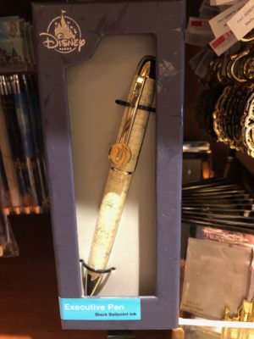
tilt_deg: -19.6
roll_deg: -0.7
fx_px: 274
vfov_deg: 63.4
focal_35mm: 28
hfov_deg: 49.7
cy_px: 170
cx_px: 127
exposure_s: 1/5
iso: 80
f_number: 1.8
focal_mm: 3.99
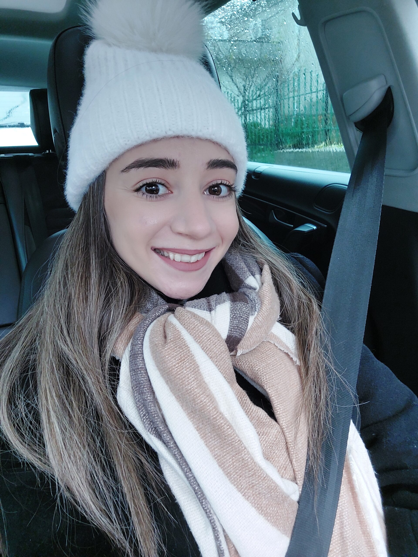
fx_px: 403
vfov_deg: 69.4
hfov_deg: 54.9
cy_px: 278
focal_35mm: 25
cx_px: 209
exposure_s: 1/50
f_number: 2.2
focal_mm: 3.72
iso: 250
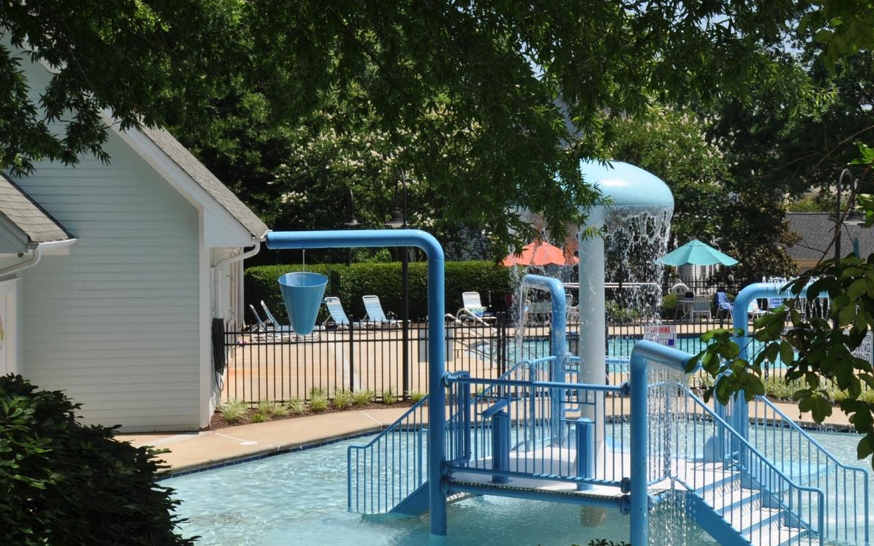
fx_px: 1358
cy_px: 224
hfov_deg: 34.9
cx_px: 660
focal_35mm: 57
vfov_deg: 22.7
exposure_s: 1/200
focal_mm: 24
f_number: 11
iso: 200
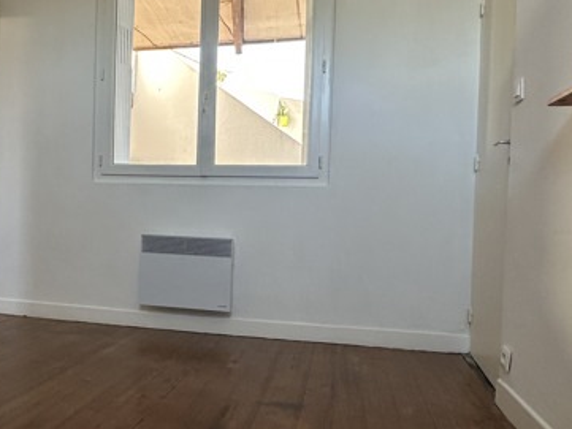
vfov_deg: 45.5
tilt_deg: -0.2
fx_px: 512
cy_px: 222
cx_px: 204
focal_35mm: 31
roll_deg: -1.1
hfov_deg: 57.4
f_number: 2.2
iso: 160
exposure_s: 1/99
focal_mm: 2.22
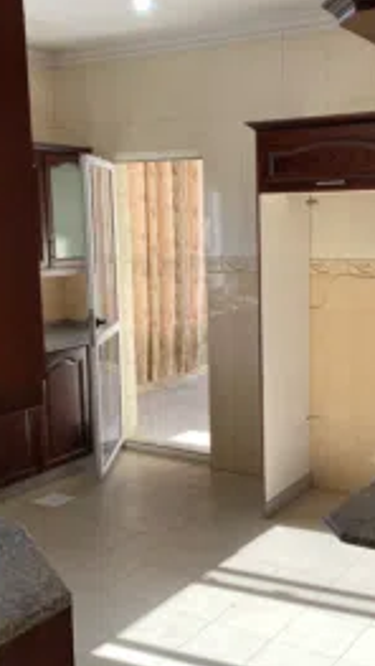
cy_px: 334
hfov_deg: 27.5
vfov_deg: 47.4
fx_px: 760
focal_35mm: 43
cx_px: 264
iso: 32
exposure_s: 1/163
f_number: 1.8
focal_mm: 4.25
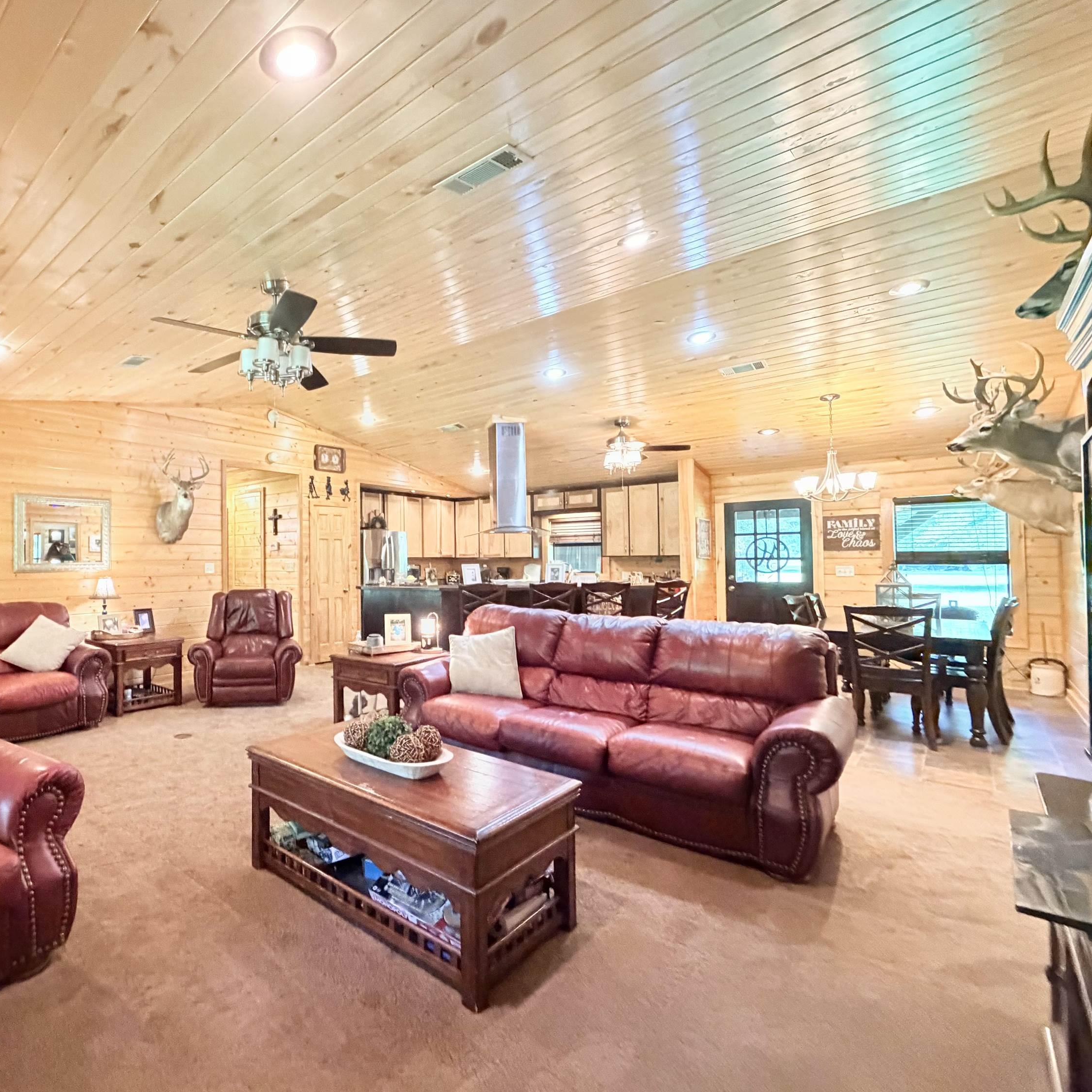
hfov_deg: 80.9
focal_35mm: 17
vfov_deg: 84.0
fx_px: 607
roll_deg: +0.0
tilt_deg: +0.0
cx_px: 357
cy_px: 546
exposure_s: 1/60
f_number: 2.2
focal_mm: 2.22
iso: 800
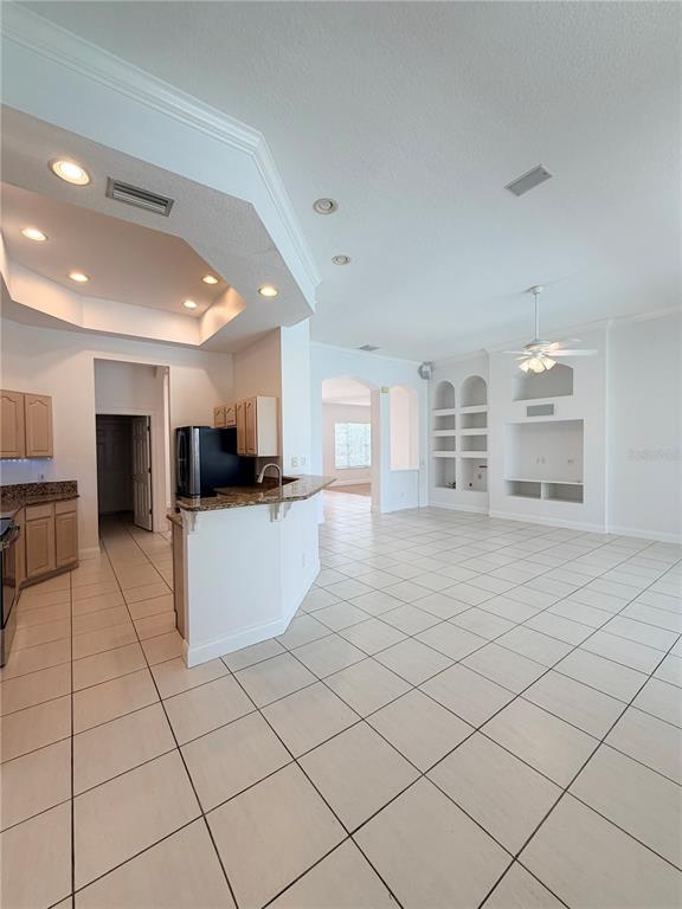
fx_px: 368
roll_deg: +0.8
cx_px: 341
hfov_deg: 85.7
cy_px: 454
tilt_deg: -1.4
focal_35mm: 14
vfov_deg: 102.1
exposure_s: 1/120
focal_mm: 2.22
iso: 100
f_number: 2.2
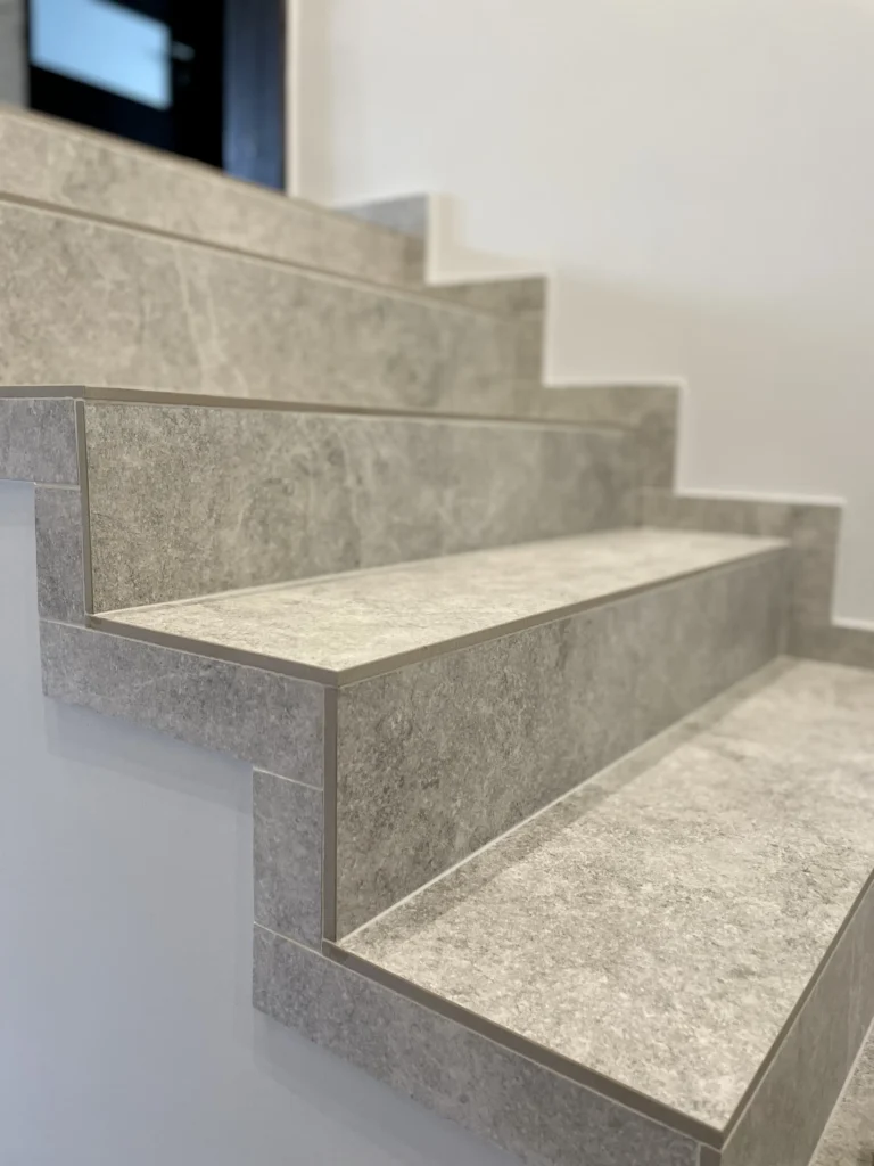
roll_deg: -1.2
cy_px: 583
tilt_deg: -8.4
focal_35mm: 26
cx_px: 437
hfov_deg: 53.1
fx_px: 875
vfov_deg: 67.3
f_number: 1.6
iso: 160
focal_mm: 4.2
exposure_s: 1/50
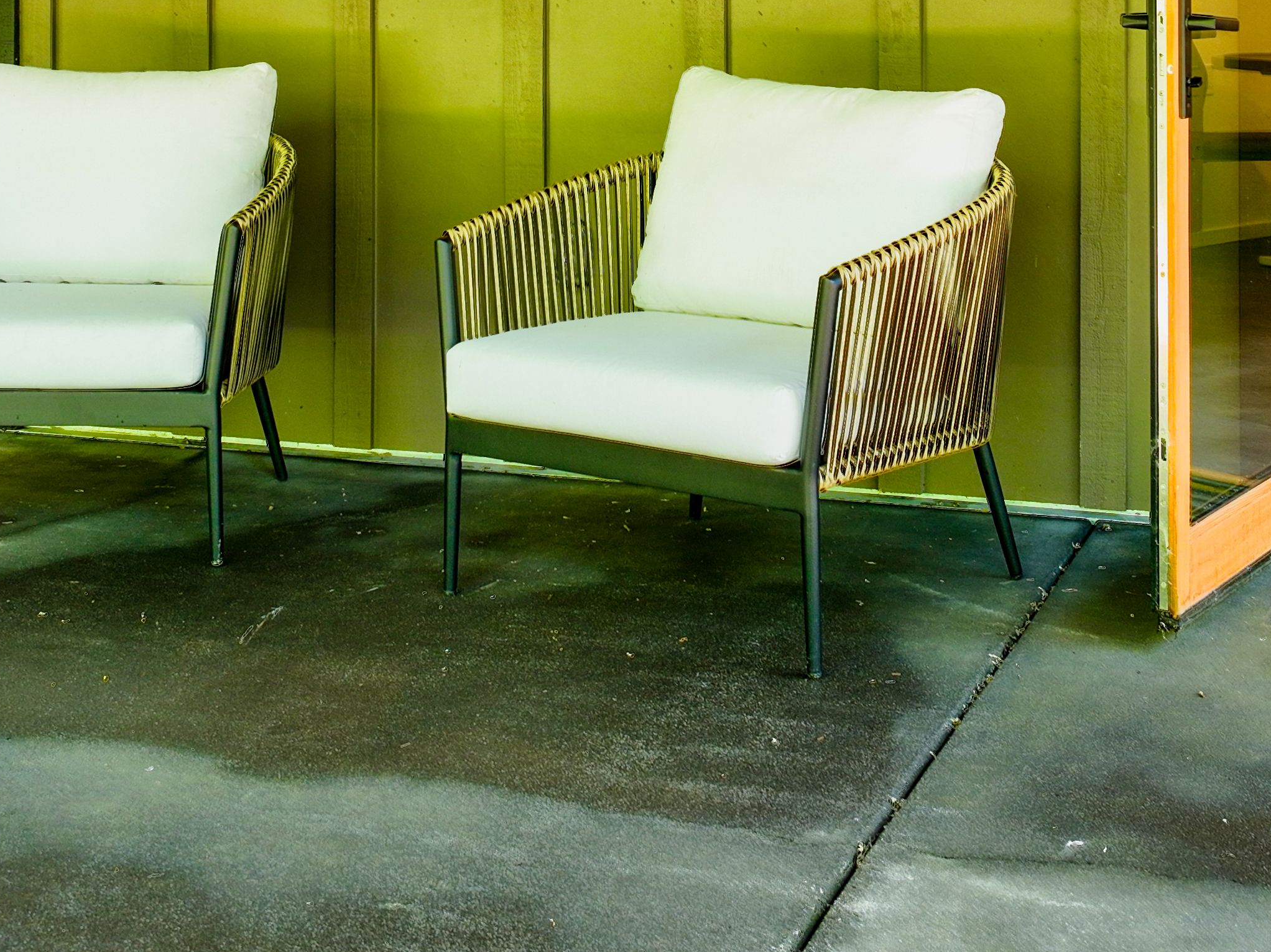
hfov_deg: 31.2
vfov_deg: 22.6
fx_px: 2275
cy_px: -35
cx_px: 637
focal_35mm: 62
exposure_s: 1/30
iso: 100
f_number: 2.8
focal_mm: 12.3
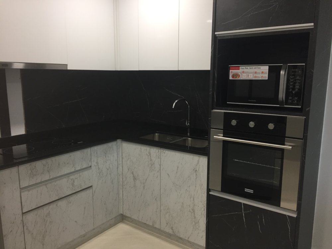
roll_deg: -1.0
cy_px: 124
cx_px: 166
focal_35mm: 29
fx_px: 278
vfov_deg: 48.2
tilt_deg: -10.6
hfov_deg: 61.7
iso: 80
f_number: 2.2
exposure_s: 1/33
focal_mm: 4.15
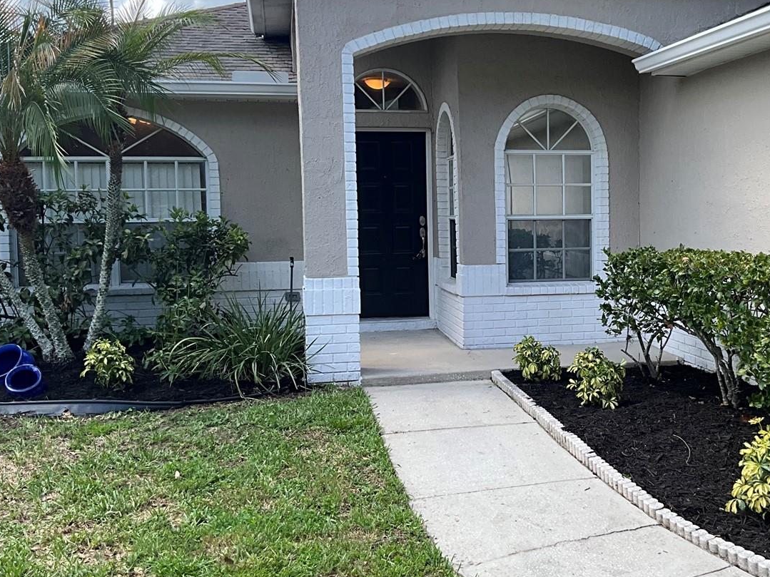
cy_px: 270
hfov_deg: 43.3
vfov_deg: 33.6
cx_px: 505
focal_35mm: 43
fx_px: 956
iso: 25
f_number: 1.8
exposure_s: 1/580
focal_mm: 3
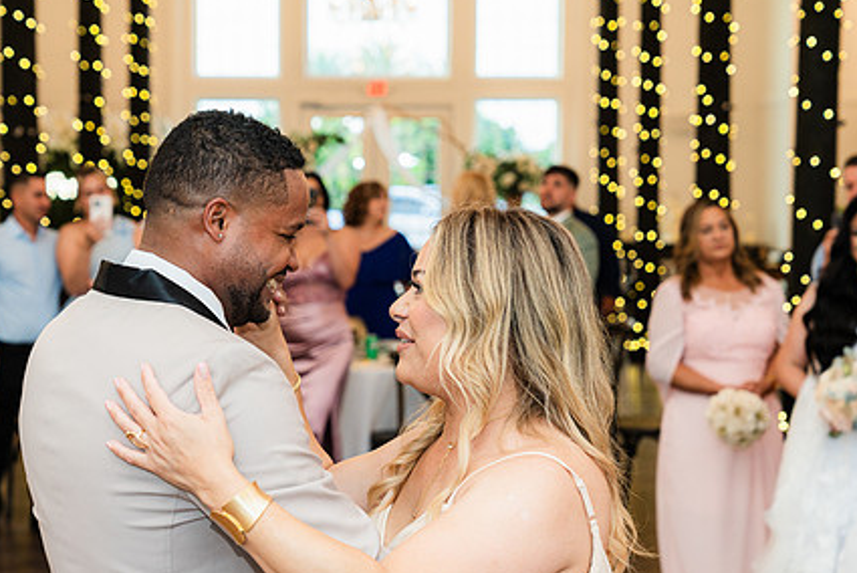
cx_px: 365
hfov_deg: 22.1
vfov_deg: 14.9
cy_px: 362
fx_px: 2192
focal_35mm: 92
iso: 400
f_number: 4.5
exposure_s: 1/125
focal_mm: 67
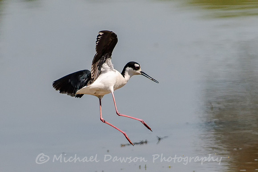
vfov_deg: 3.3
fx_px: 3011
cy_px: 86
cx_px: 129
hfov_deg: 4.9
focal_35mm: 420
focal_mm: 280
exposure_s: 1/4000
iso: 400
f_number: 5.6
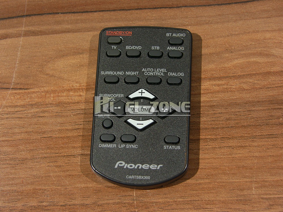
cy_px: 106
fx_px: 695
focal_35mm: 85
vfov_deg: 17.4
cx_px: 142
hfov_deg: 23.0
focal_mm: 22
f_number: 3.2
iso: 50
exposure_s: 1/100
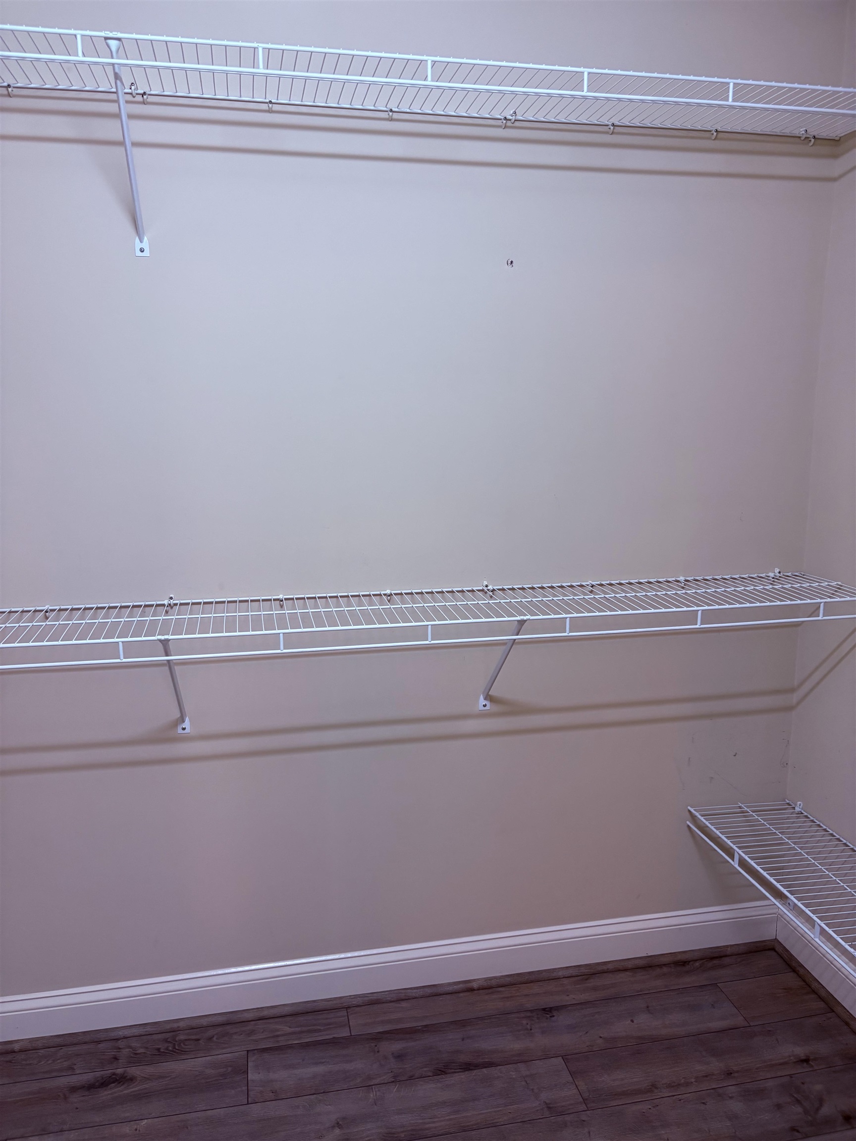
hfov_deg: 53.1
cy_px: 570
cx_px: 428
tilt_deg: -8.3
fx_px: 857
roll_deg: +0.4
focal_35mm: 26
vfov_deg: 67.3
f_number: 1.6
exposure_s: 1/60
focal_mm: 5.96
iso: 125
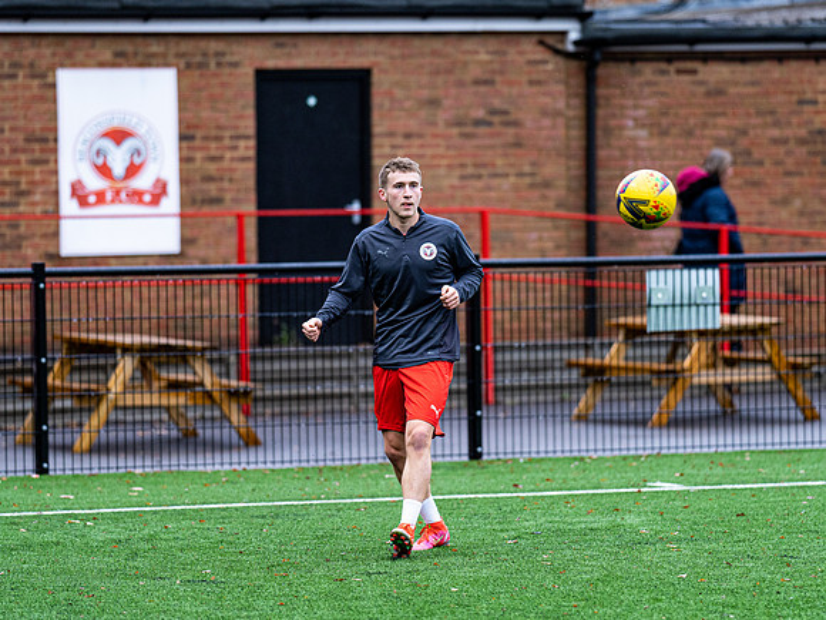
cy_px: 304
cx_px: 489
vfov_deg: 6.2
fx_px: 5724
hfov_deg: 8.3
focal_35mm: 240
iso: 800
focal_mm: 135
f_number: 1.8
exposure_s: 1/2000
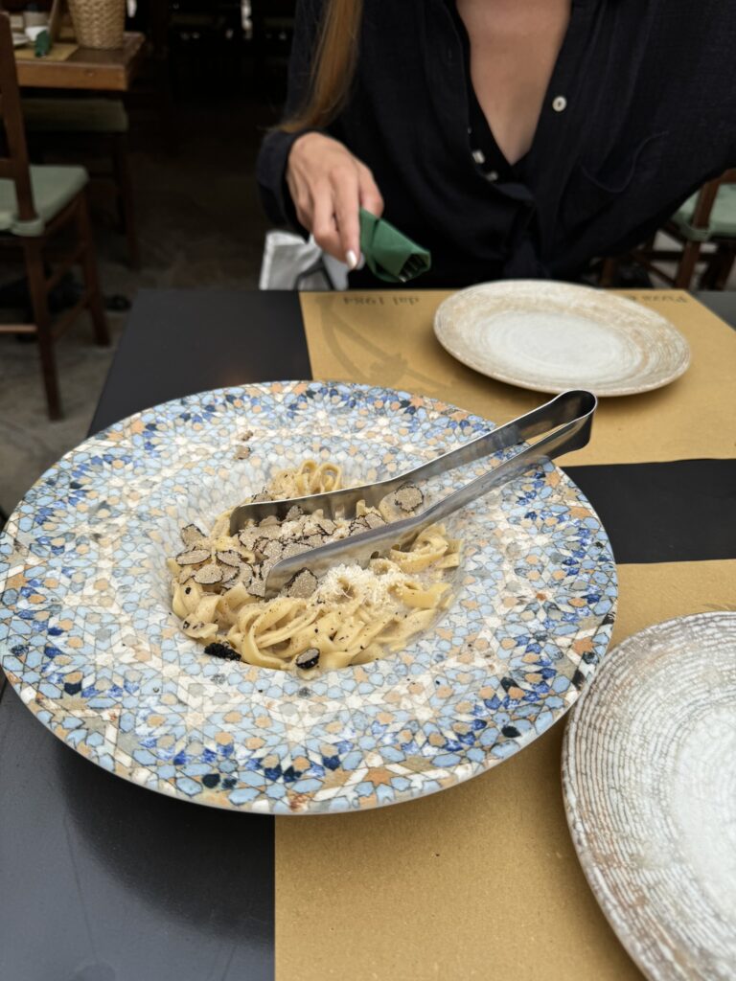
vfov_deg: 71.6
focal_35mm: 24
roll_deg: -4.8
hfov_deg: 56.8
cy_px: 490
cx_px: 368
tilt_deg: -36.7
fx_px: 680
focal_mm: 6.76
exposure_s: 1/723
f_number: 1.78
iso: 80
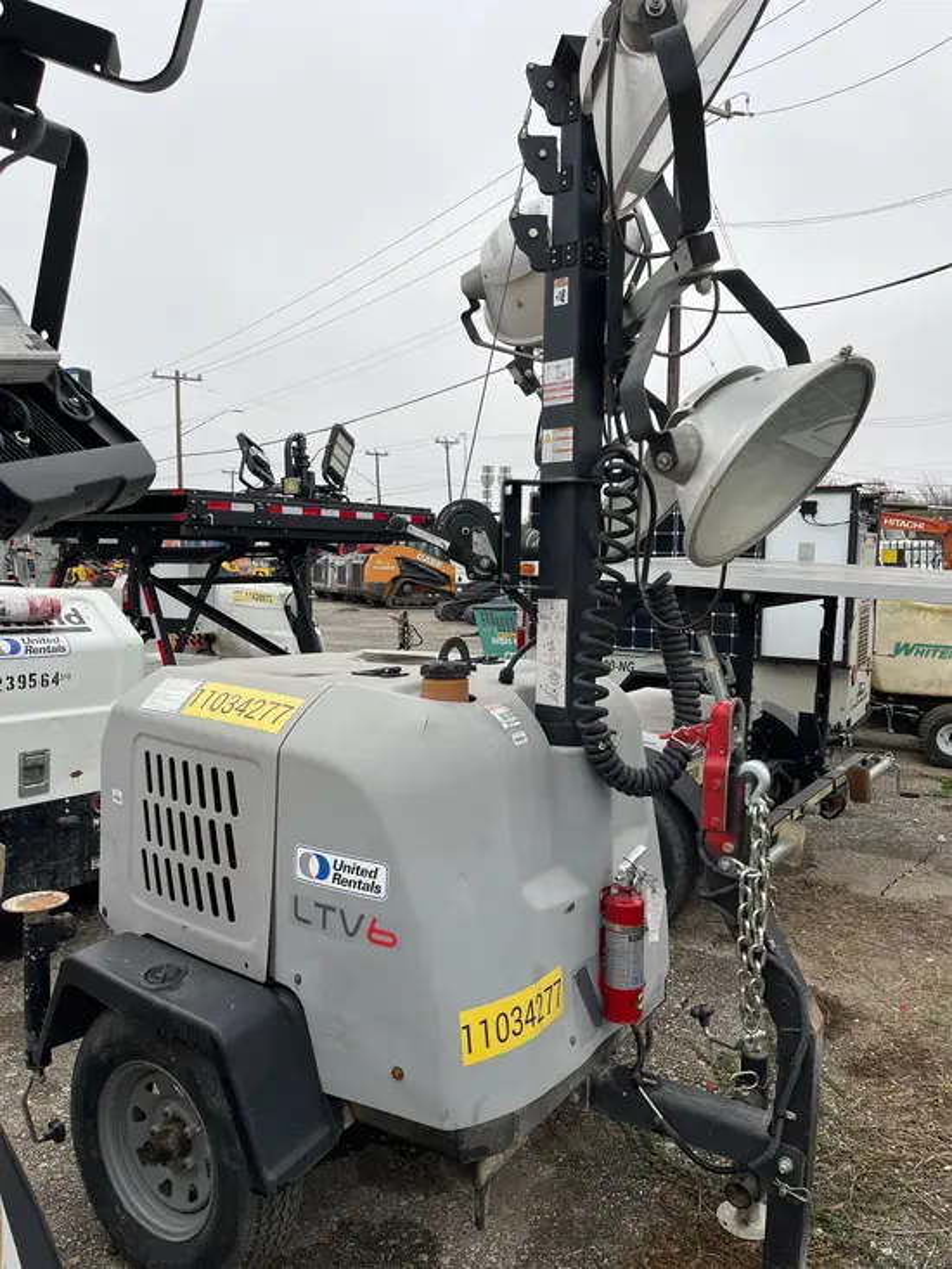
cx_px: 476
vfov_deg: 67.3
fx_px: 953
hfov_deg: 53.1
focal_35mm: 26
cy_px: 634
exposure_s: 1/718
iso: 50
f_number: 1.6
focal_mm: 5.1
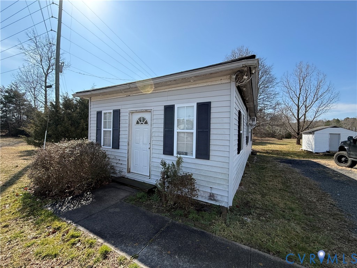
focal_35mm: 14
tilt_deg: -0.6
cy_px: 134
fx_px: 144
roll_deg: -1.1
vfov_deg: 85.7
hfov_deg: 102.1
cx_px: 178
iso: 64
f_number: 2.2
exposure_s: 1/1339
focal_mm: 2.22
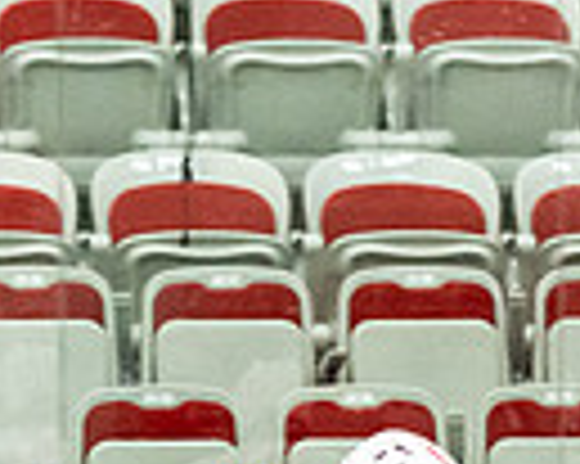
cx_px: -135
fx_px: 13534
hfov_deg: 2.5
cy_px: 827
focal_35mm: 789
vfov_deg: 2.0
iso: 3200
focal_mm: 98
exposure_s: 1/640
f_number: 2.8
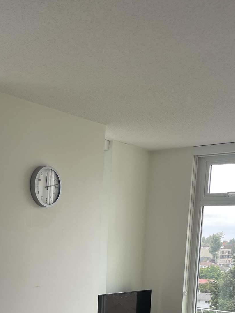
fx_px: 498
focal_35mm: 55
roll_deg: -2.4
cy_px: 319
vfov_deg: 32.0
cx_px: 71
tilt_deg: -8.7
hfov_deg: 26.4
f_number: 1.6
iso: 32
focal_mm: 4.2
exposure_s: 1/259
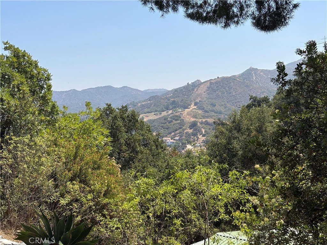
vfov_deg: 28.0
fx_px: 491
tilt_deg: -0.8
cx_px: 164
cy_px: 122
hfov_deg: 36.8
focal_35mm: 52
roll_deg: +2.7
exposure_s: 1/3125
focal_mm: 5.96
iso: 32
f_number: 1.6
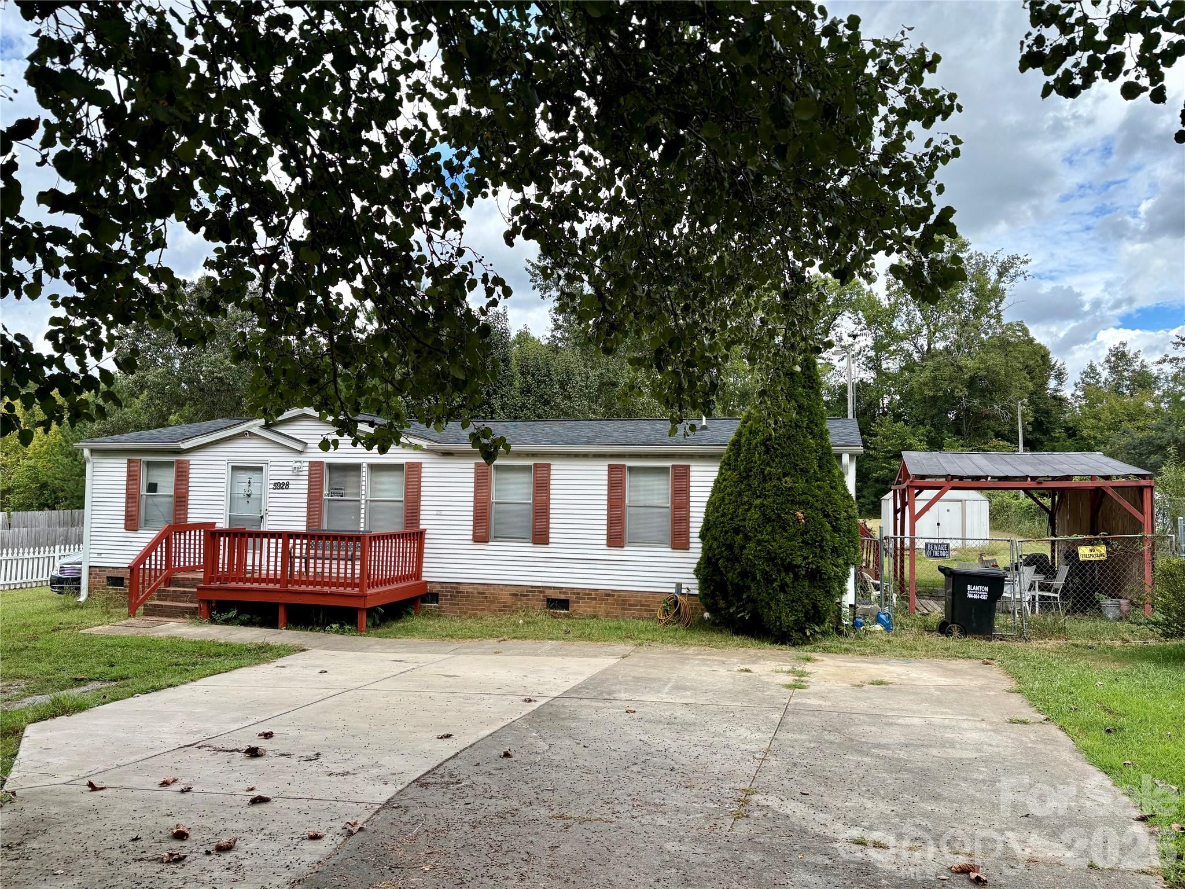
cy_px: 444
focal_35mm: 26
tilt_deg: +3.2
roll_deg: -0.9
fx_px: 890
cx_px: 592
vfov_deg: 53.1
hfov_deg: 67.3
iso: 64
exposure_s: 1/1393
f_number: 1.6
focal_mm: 5.96
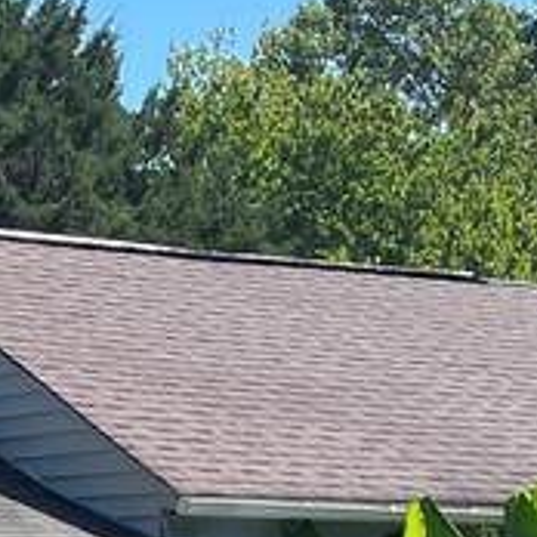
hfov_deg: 12.7
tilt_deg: -4.5
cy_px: 768
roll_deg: -0.5
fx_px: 2369
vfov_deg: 12.4
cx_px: -56
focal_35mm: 135
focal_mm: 5.1
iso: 50
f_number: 1.6
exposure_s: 1/2024
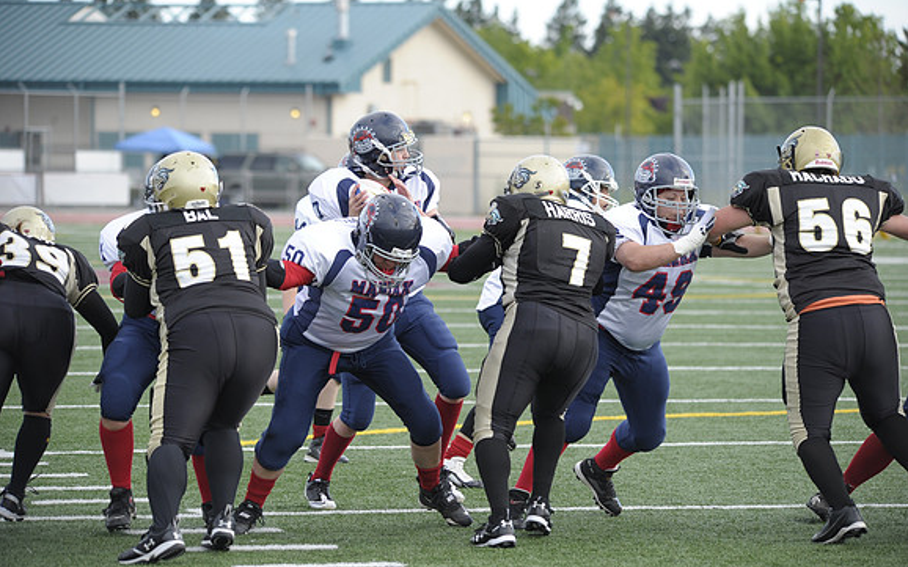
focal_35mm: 225
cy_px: 284
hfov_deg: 9.3
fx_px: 5567
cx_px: 454
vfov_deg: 5.8
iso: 1100
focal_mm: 220
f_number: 5.6
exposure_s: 1/1000
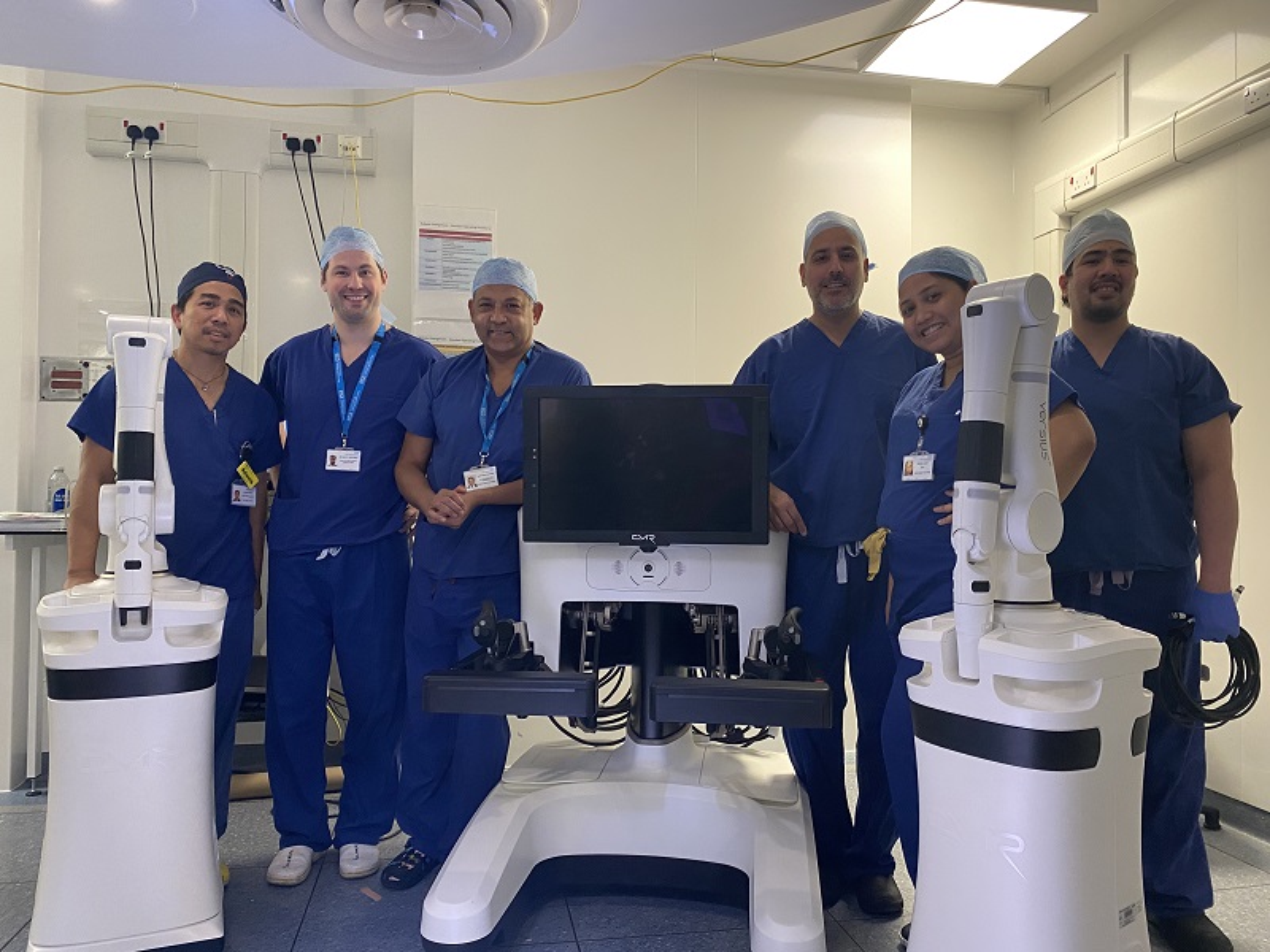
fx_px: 954
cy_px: 476
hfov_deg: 67.3
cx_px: 635
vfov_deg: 53.1
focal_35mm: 26
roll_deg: -0.7
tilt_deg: +0.6
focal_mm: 4.25
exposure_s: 1/59
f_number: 1.8
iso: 200
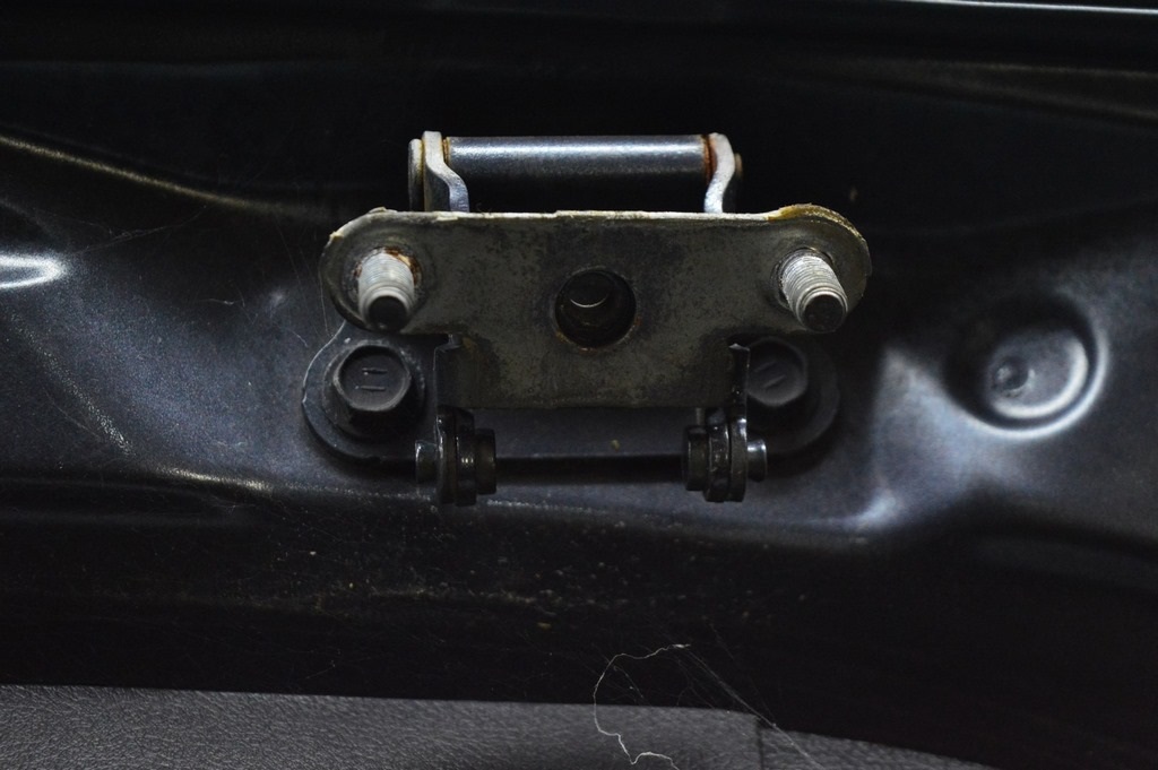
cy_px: 385
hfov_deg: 24.6
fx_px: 2652
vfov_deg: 16.5
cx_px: 579
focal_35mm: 82
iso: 3200
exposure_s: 1/320
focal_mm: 55
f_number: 5.6
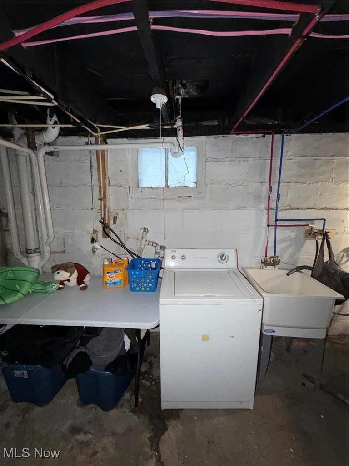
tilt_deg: -8.7
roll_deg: +0.3
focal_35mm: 14
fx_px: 188
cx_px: 174
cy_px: 233
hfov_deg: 85.7
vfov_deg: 102.1
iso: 160
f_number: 2.2
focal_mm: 2.22
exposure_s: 1/30
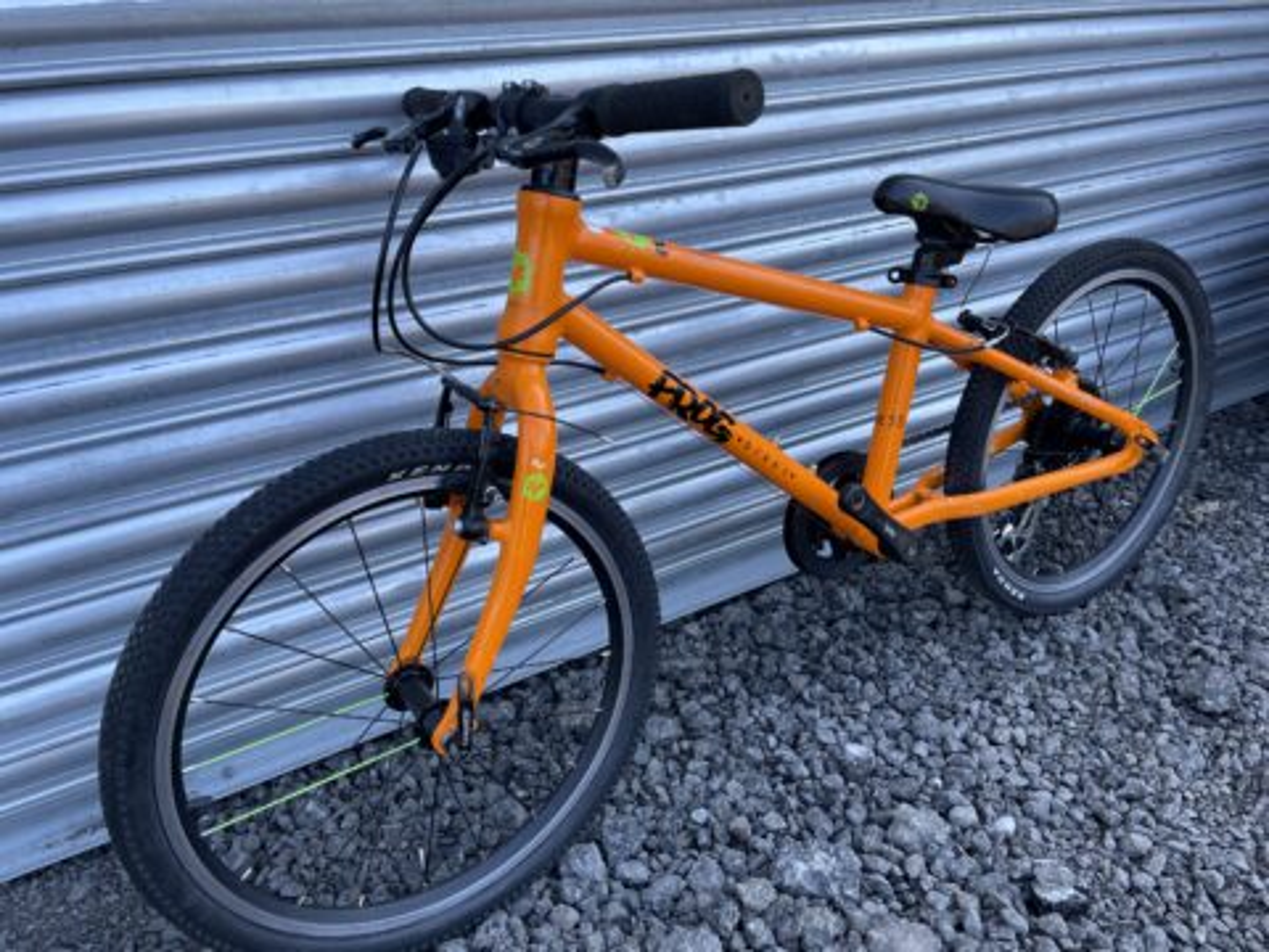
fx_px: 953
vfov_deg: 53.1
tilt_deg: -25.6
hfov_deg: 67.3
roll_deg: +3.1
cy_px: 476
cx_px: 634
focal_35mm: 26
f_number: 1.6
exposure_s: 1/324
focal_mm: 4.2
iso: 32
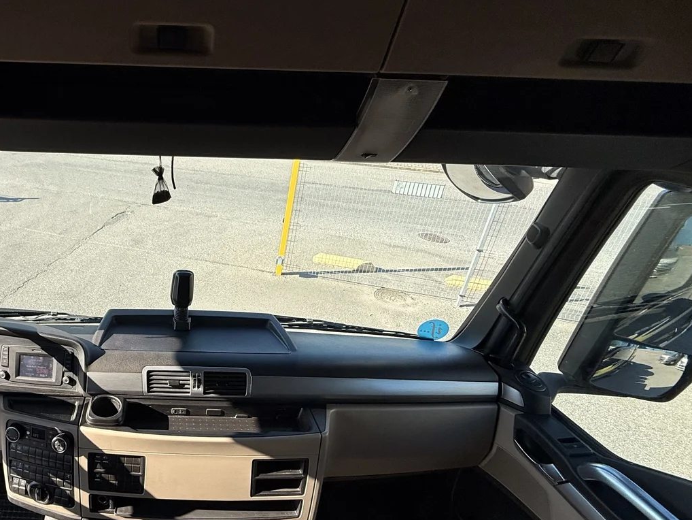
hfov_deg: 70.5
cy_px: 267
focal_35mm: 22
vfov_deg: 61.1
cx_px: 161
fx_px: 440
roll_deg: -2.0
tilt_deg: -25.6
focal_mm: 2.22
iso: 50
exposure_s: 1/638
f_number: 2.2
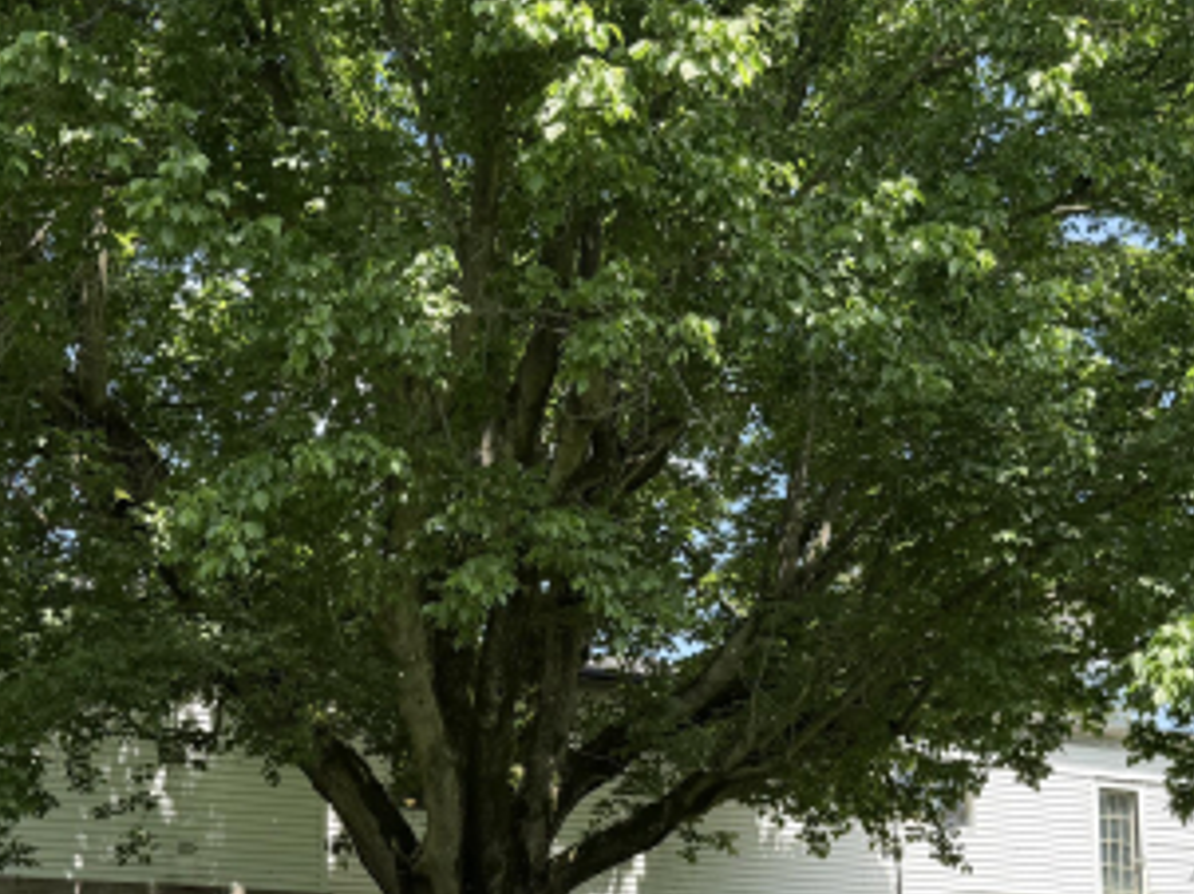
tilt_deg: +9.2
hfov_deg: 36.1
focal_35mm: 53
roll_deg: -0.6
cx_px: 488
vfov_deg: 26.6
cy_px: 787
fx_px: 1827
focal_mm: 6.76
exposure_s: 1/1812
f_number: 1.78
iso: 100
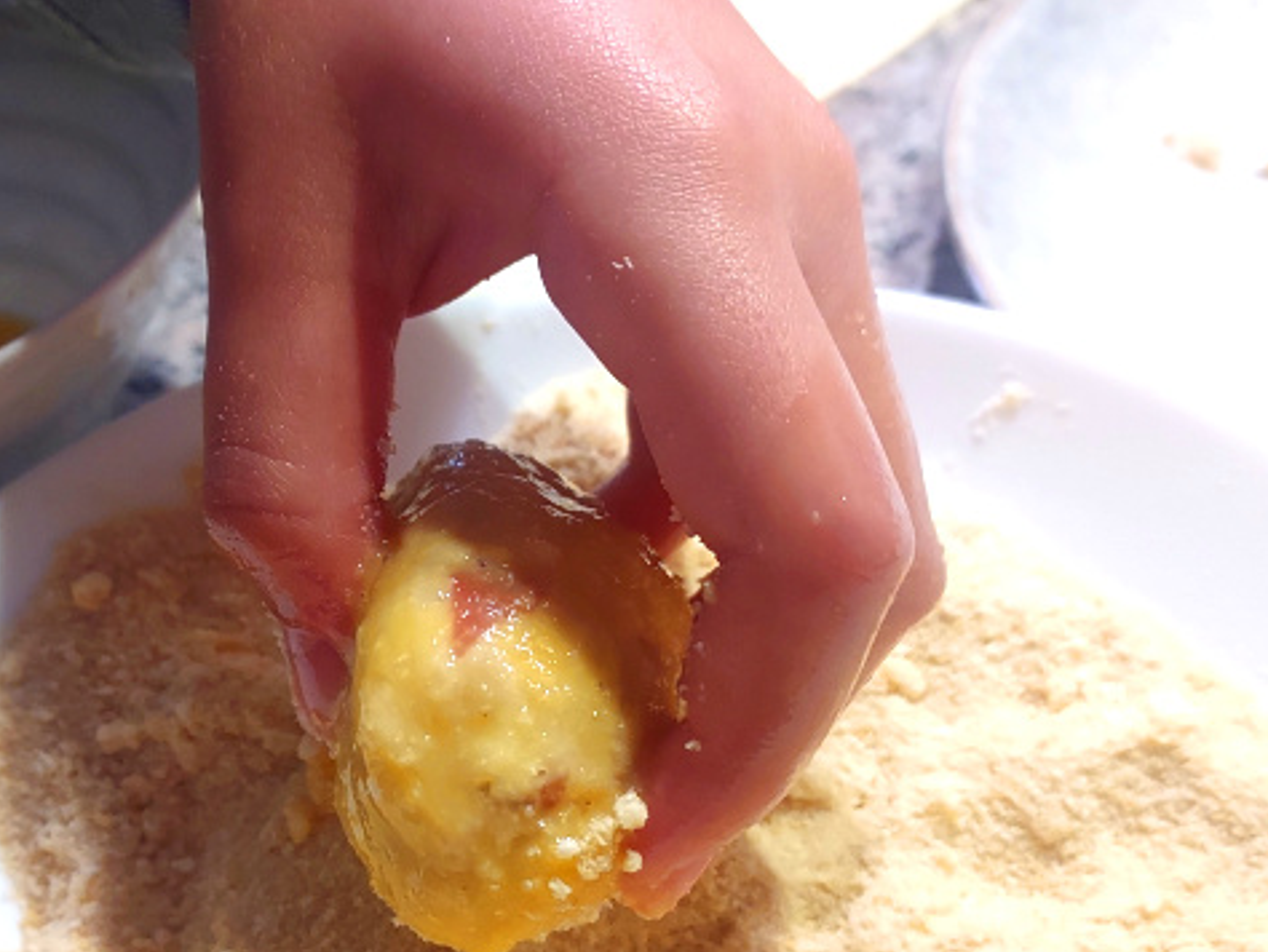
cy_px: 750
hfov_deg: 48.8
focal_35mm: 38
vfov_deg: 36.6
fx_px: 1393
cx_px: 548
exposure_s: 1/50
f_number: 1.8
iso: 400
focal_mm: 4.6
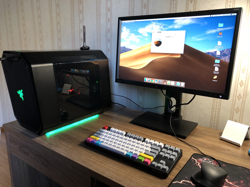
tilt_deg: -14.0
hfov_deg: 63.4
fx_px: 202
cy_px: 94
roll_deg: -0.5
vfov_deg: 49.7
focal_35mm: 28
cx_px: 125
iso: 80
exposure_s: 1/15
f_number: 1.8
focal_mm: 3.99
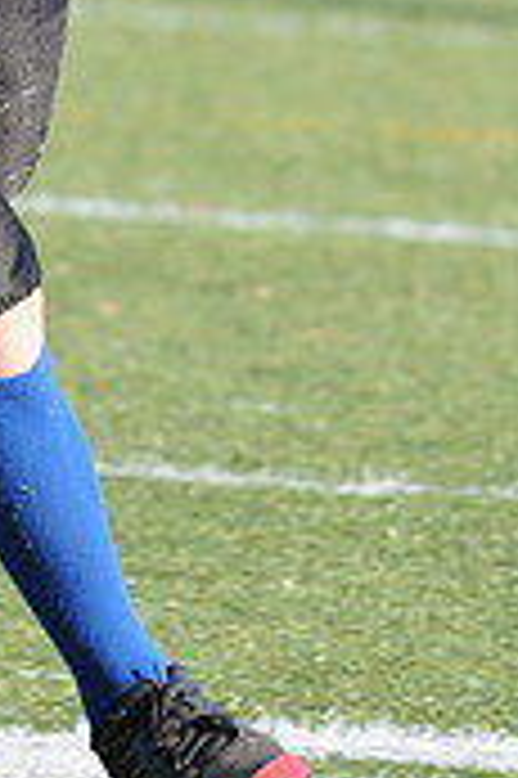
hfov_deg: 0.9
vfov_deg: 1.4
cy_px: -346
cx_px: -309
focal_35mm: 1511
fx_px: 32675
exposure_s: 1/500
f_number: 5.6
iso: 200
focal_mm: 300
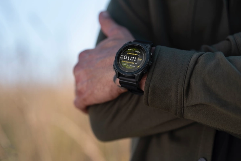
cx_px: 121
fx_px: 442
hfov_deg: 30.5
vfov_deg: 20.6
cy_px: 76
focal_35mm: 66
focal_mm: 80
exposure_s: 1/1600
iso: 200
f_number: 2.5
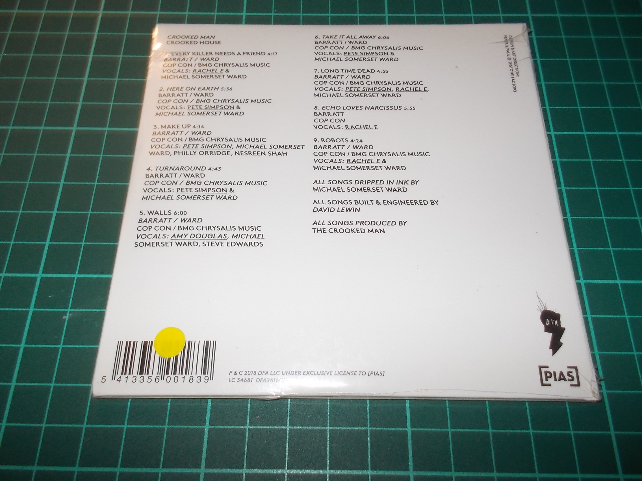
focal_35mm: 29
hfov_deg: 61.7
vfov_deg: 48.2
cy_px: 240
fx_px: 538
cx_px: 321
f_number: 3.3
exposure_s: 1/30
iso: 200
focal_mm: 4.1
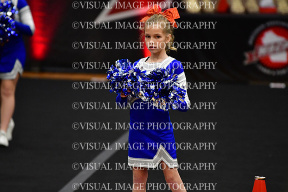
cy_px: 96
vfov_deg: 4.6
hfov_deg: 6.8
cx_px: 144
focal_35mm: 302
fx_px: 2416
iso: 4000
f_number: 2.8
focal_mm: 200
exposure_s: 1/800
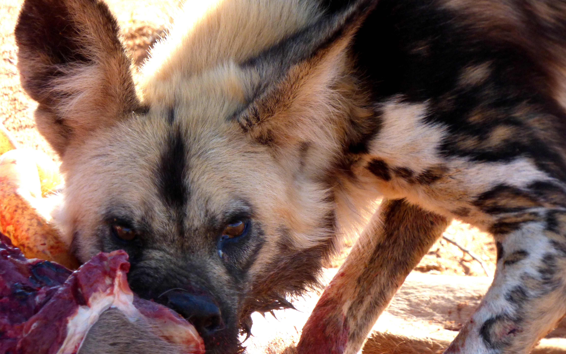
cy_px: 197
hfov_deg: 3.3
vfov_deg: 2.0
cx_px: 283
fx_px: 9933
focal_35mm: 644
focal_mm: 98.78
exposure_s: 1/320
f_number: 5.6
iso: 320
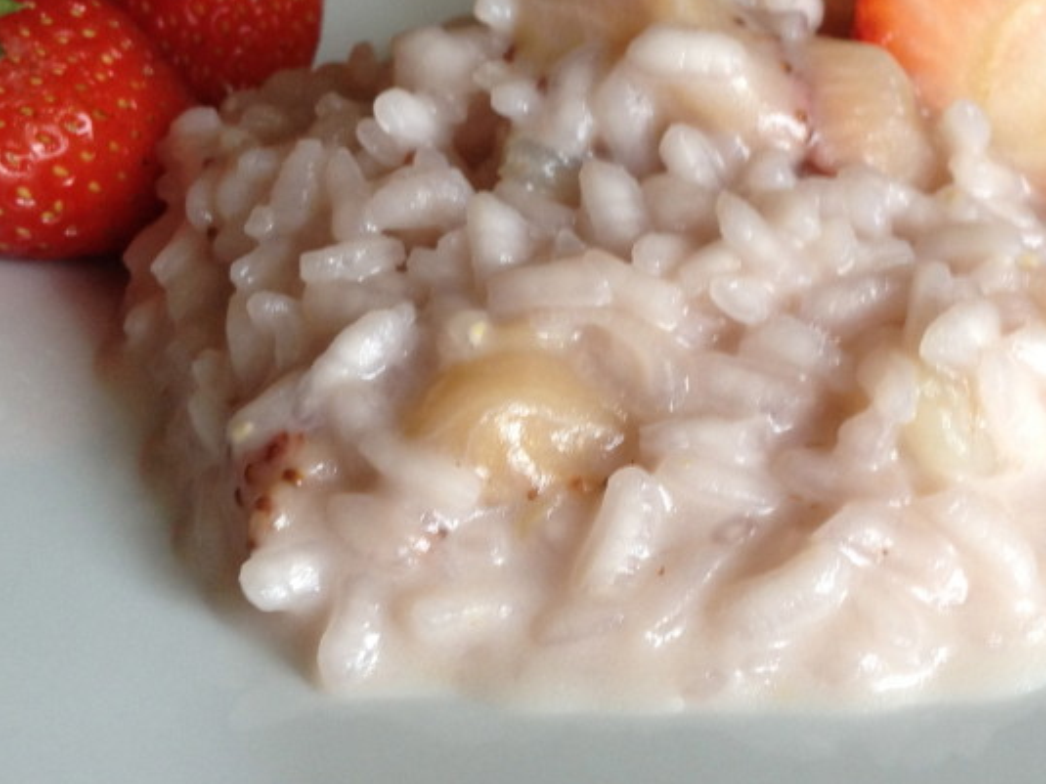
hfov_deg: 28.9
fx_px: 2024
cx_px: 624
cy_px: 397
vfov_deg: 21.9
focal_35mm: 67
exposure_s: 1/20
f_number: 2.4
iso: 100
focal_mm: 4.28
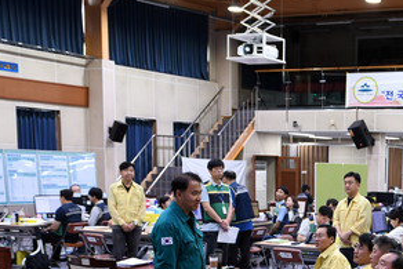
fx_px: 829
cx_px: 406
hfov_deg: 25.9
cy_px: 259
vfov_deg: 18.1
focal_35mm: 74
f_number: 3.5
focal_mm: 24
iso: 1250
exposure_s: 1/125
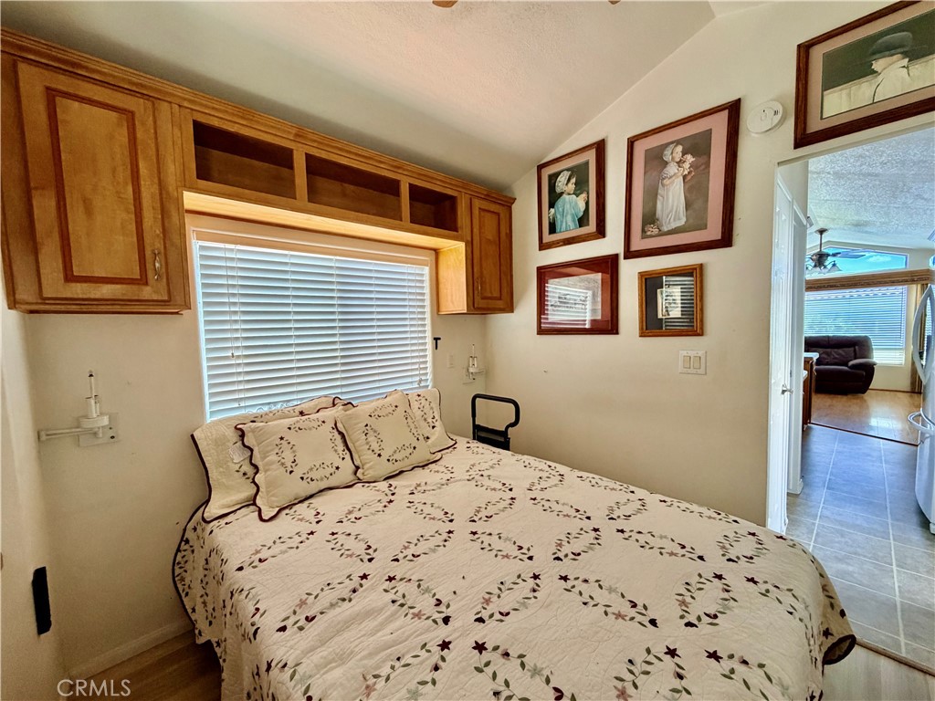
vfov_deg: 85.7
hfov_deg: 102.1
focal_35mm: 14
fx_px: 378
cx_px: 468
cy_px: 350
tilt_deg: -3.7
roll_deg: +2.1
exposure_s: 1/102
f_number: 2.2
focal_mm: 2.22
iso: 320
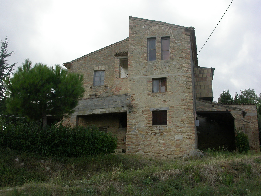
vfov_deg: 37.7
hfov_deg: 49.0
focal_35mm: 38
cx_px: 130
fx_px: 287
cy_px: 98
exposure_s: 1/233
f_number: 6.7
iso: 100
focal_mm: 7.85
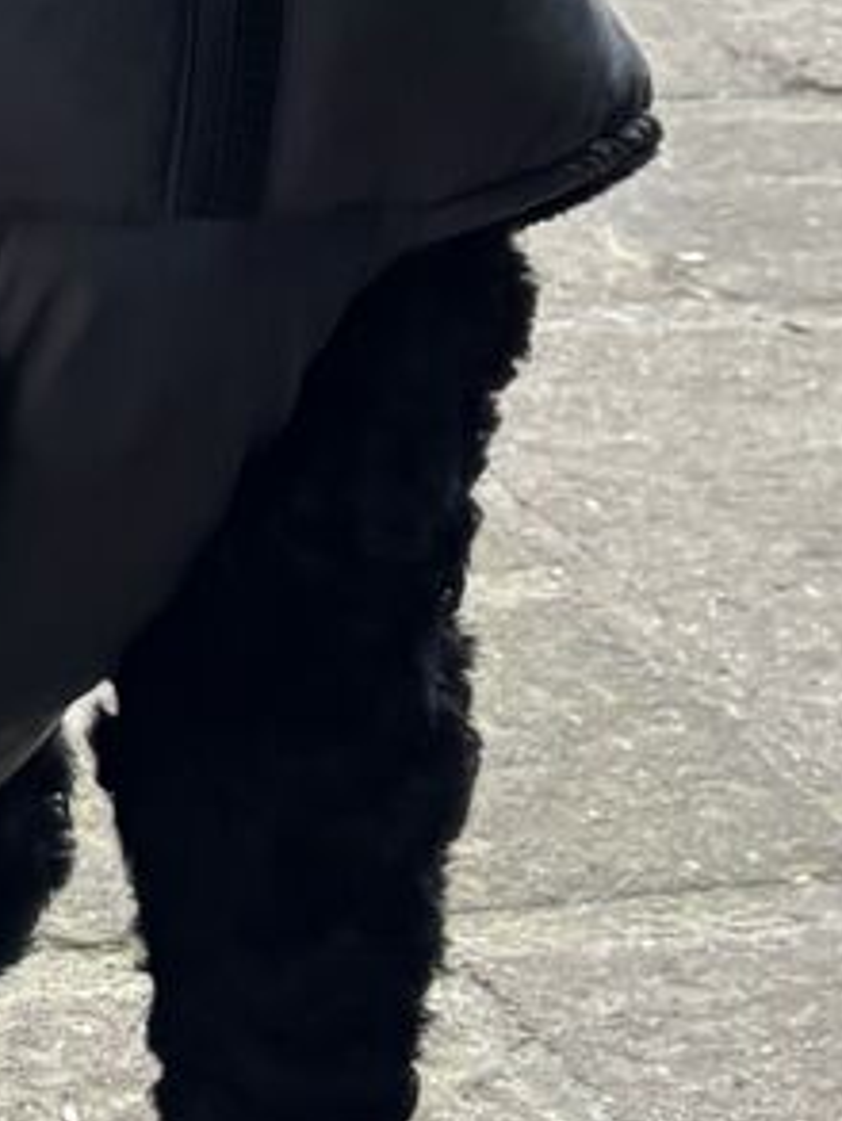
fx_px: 4602
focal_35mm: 142
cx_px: -888
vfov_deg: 13.9
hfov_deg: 9.7
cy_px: 532
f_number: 1.6
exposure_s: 1/121
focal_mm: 5.96
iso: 125
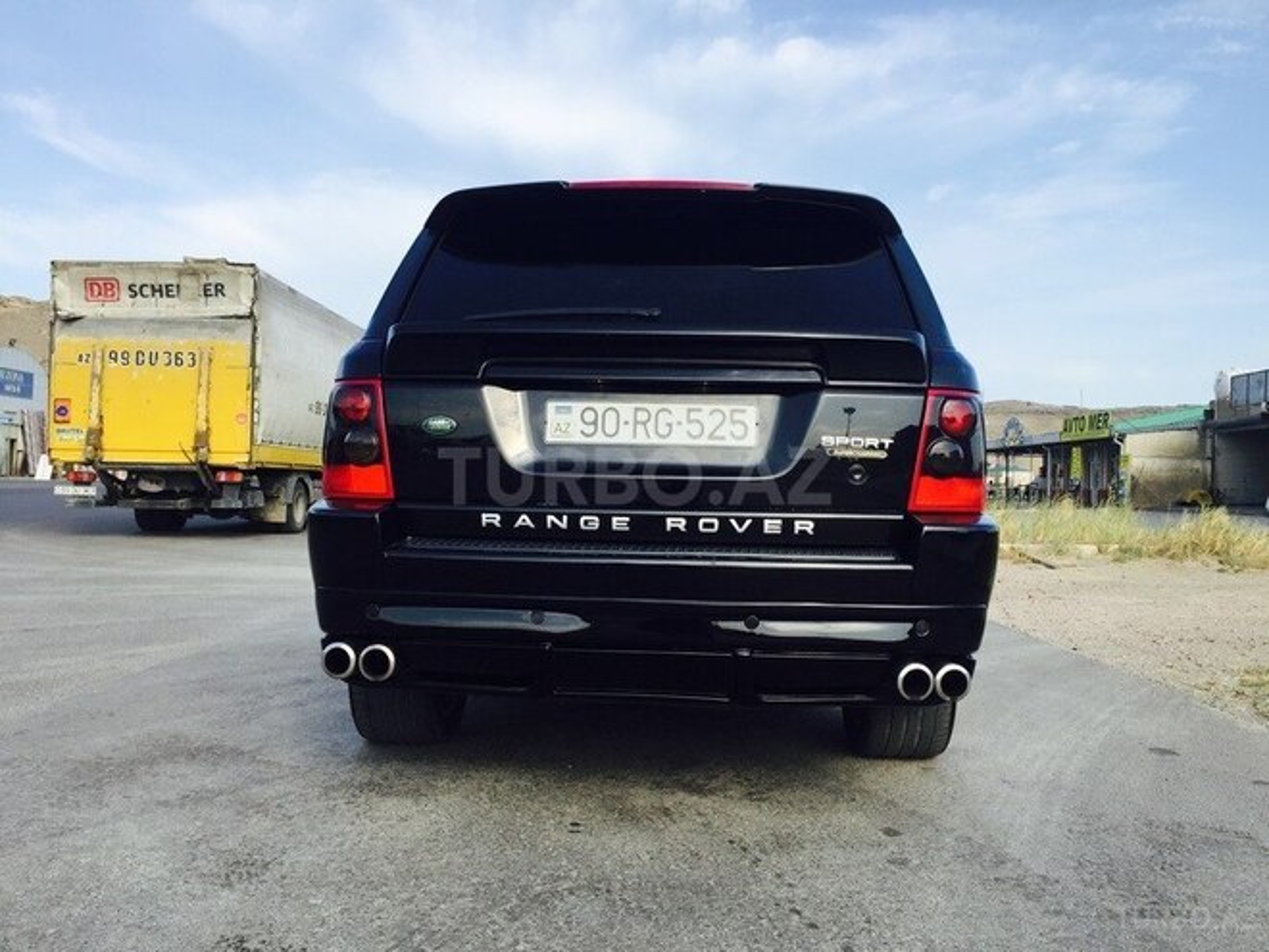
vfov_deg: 48.2
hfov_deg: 61.7
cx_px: 634
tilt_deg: +0.4
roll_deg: -2.8
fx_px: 1063
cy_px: 476
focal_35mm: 29
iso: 32
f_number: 2.2
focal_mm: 4.15
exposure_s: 1/1319
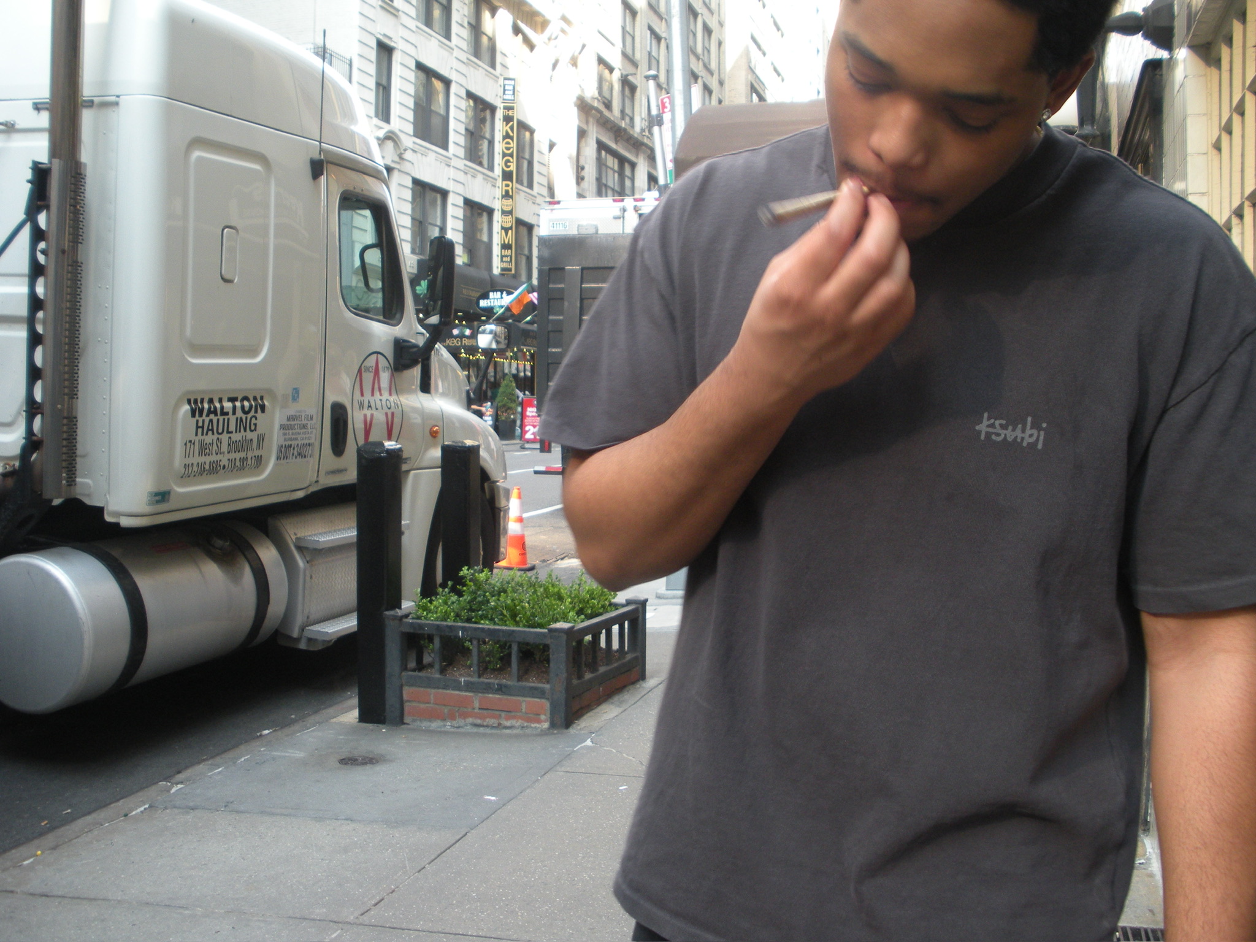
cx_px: 628
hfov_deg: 51.4
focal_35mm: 36
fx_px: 1306
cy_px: 471
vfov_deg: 39.7
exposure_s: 1/62.3
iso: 114
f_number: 3.5
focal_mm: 6.3
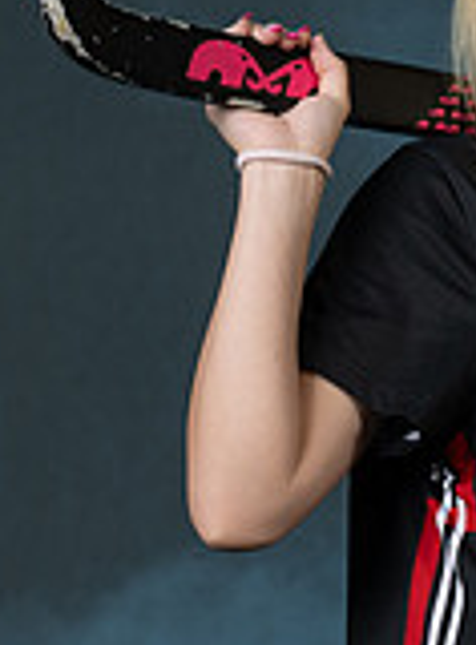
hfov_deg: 3.4
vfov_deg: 4.6
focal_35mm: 431
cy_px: 399
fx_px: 7988
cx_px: 777
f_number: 5.6
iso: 80
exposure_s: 1/125
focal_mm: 87
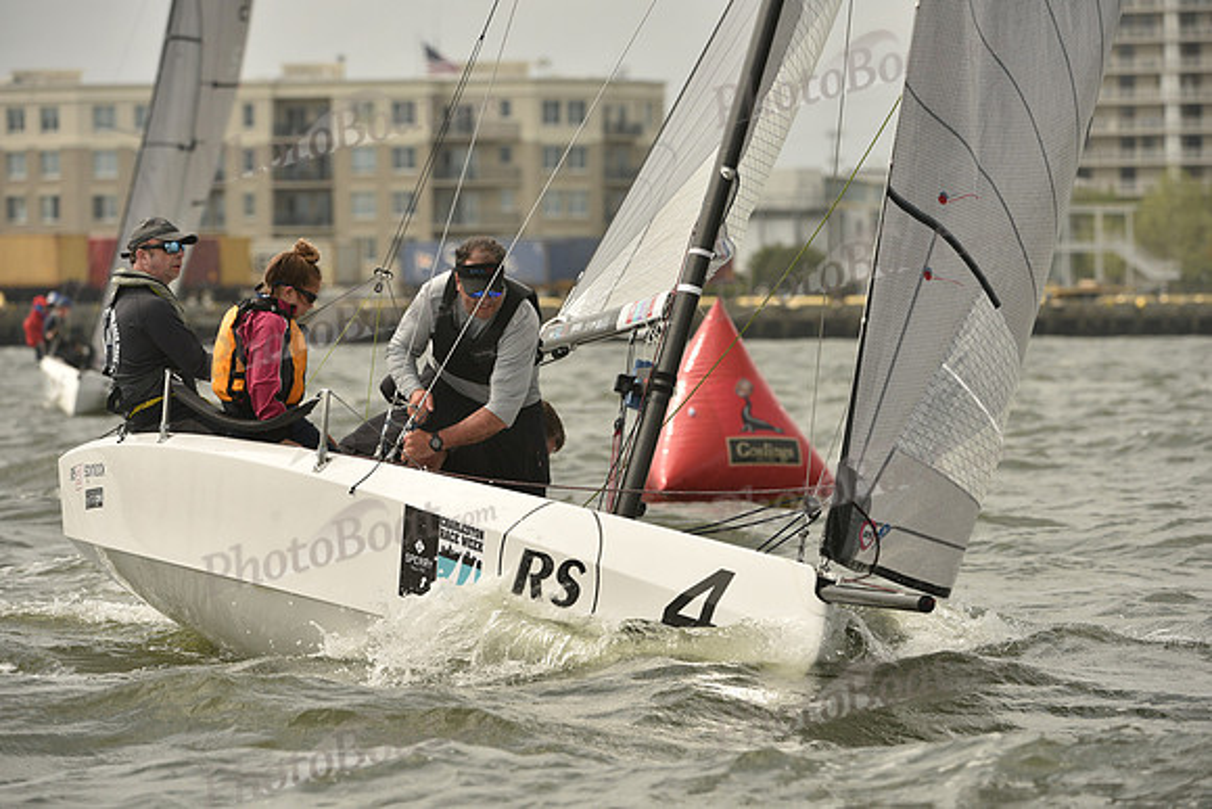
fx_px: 10102
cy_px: 404
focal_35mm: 300
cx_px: 606
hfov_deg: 6.9
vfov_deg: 4.6
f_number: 7.1
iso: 320
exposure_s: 1/1250
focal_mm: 300
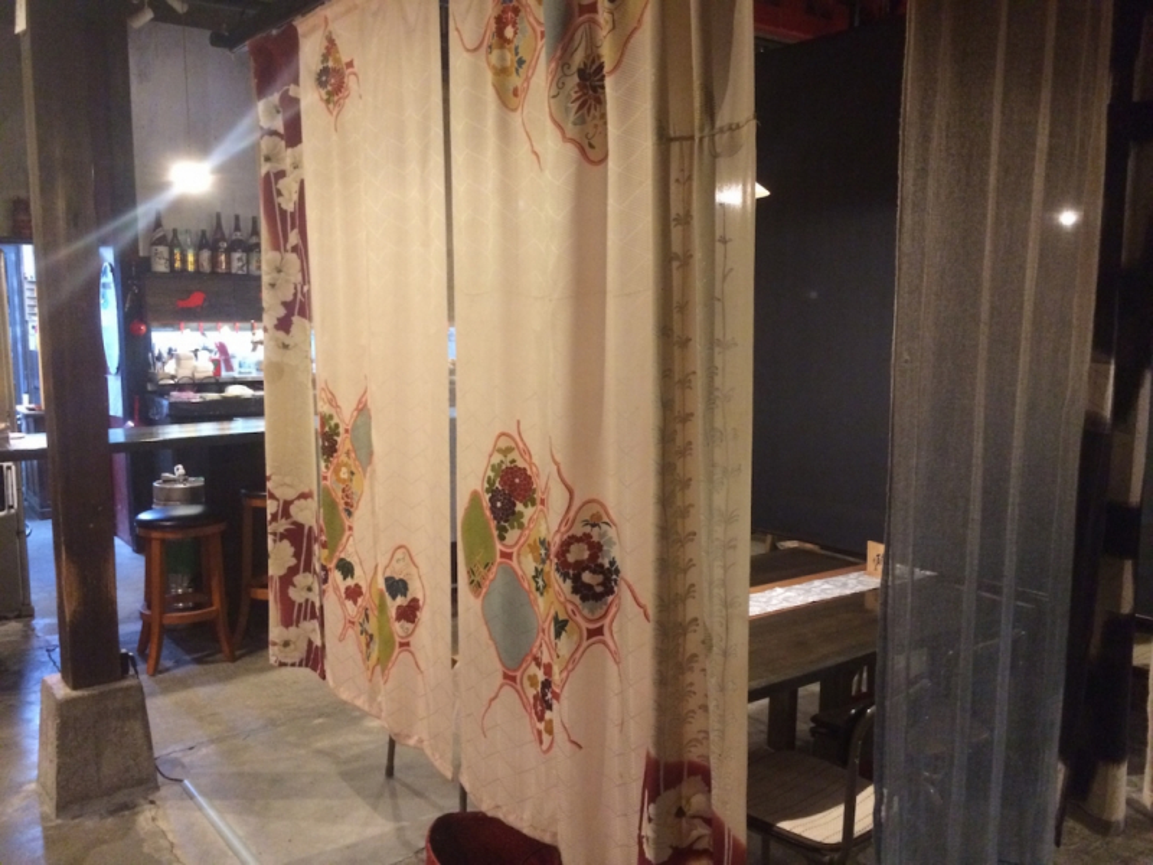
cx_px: 576
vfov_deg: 48.2
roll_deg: +0.1
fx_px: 966
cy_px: 432
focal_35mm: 29
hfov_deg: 61.7
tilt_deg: -7.3
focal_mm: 4.15
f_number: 2.2
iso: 400
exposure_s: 1/15
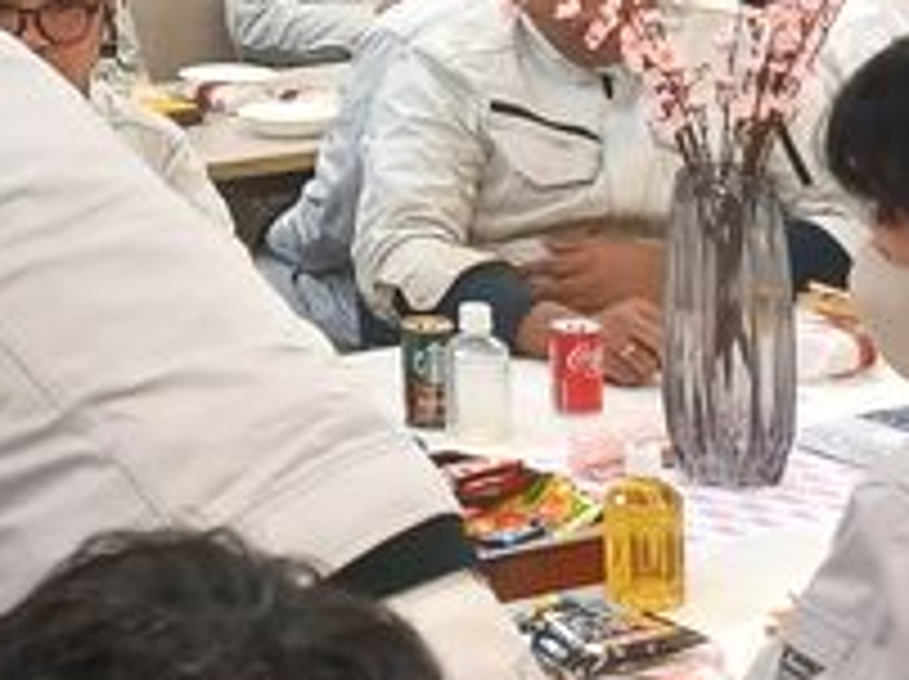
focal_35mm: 124
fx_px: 3252
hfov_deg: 15.2
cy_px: -302
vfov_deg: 11.5
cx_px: -243
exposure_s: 1/50
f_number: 1.8
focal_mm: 4.6
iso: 100
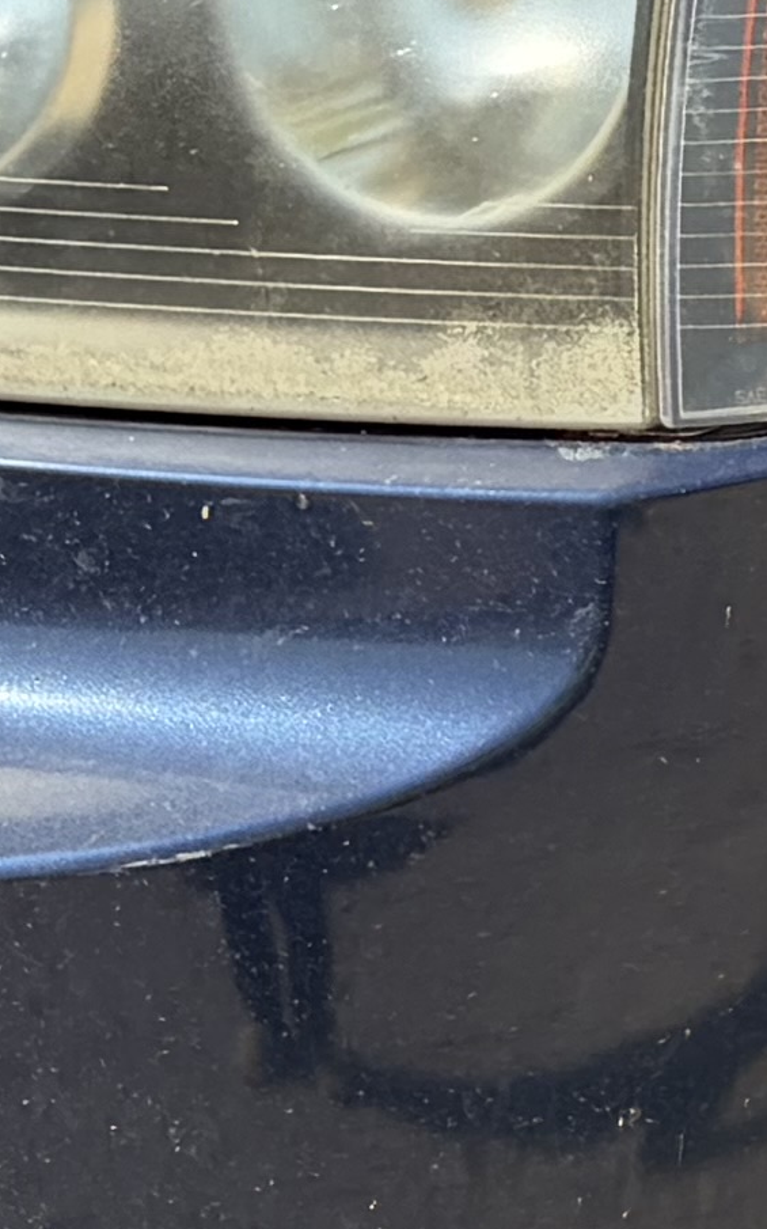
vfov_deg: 11.7
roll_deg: -1.7
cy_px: -437
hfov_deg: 7.5
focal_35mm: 174
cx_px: 957
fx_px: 5824
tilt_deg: -9.9
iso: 64
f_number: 1.6
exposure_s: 1/2451
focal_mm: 5.96
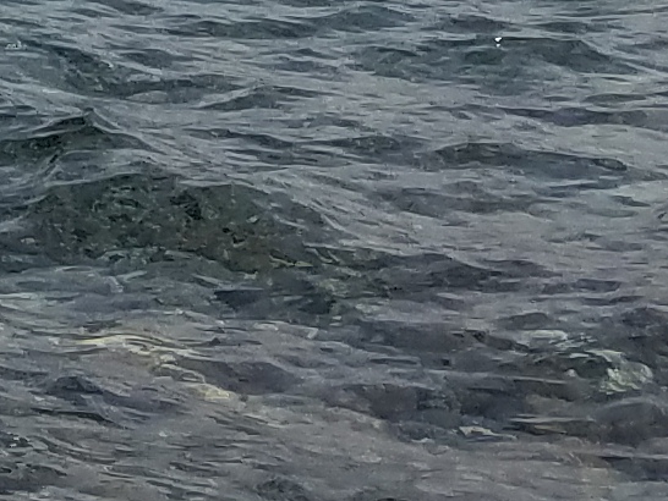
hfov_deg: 8.8
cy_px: -1204
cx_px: -1233
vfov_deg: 6.7
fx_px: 3707
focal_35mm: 192
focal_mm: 4.2
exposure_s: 1/4752
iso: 50
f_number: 1.7
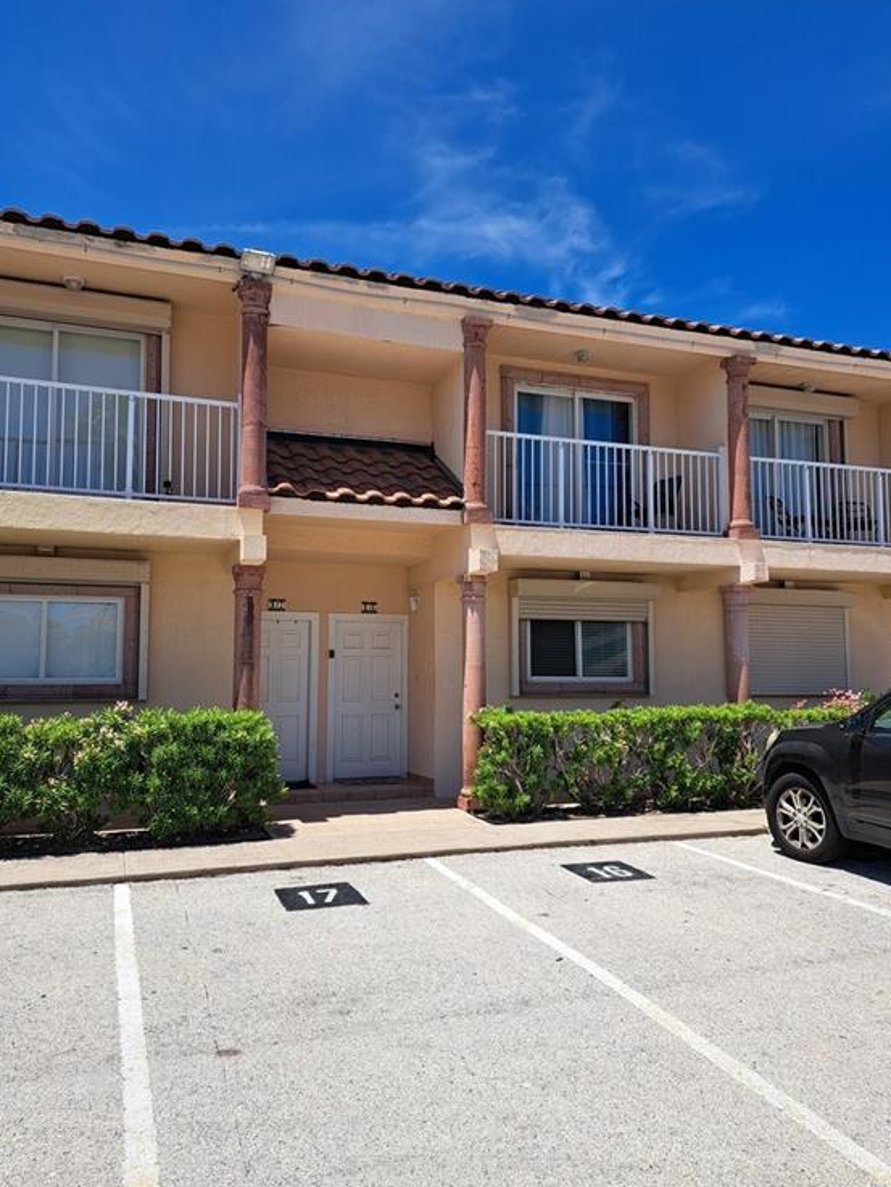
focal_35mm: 25
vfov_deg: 69.4
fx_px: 858
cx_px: 451
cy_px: 598
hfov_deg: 54.9
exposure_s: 1/1456
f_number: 1.8
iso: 50
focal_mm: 5.23
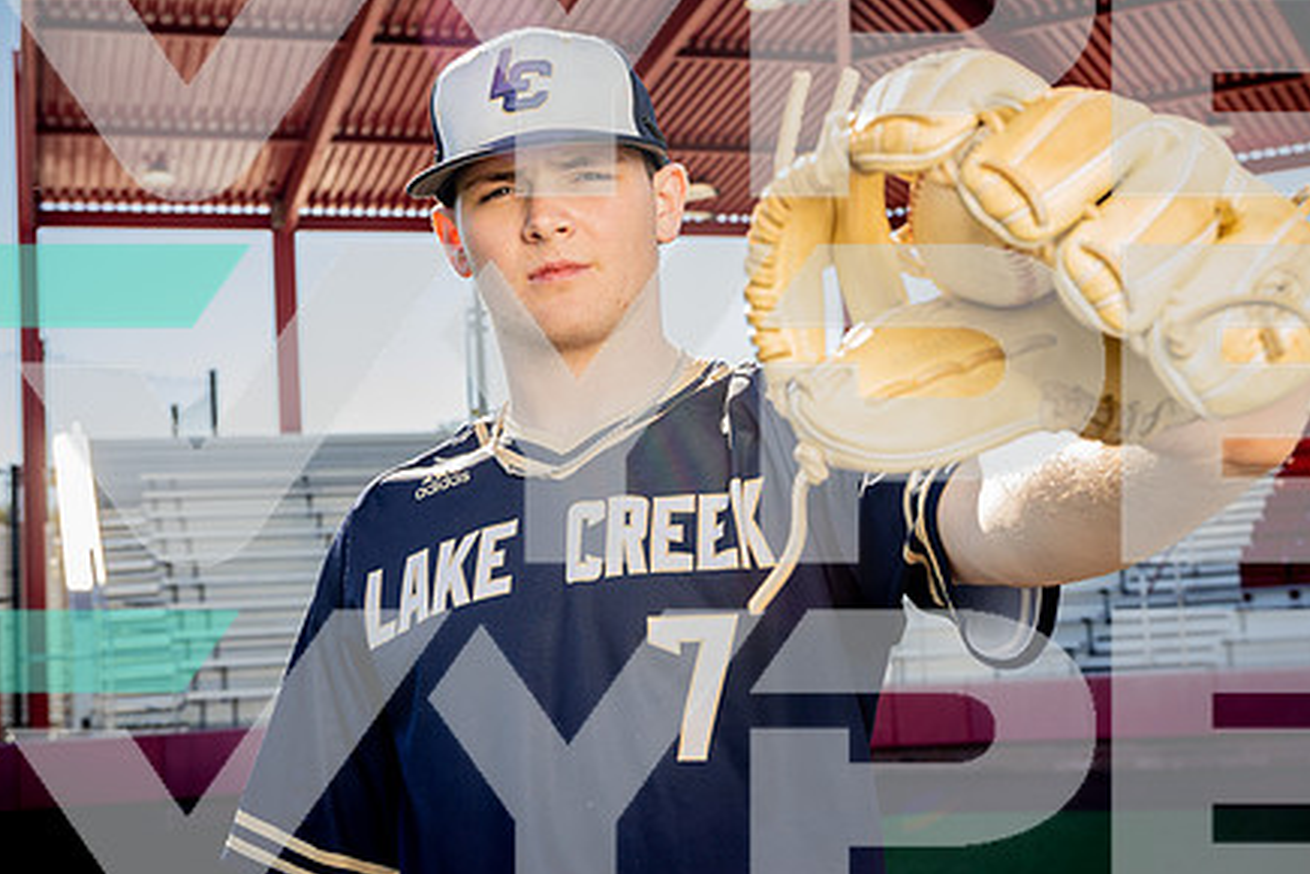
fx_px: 2038
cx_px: 702
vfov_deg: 24.2
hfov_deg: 35.6
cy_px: 405
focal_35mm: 56
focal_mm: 42
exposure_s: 1/250
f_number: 7.1
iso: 250
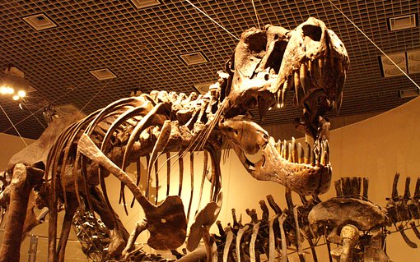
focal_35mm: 46
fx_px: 527
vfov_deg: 28.0
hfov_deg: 43.5
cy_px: 123
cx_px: 210
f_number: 5
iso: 3200
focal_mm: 30
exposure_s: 1/8
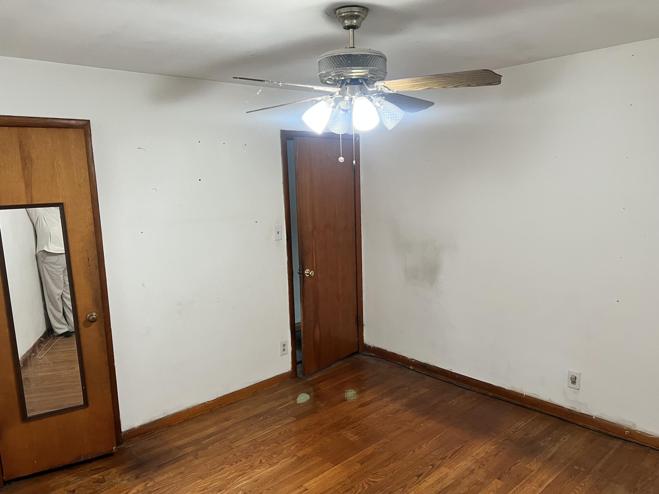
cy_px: 247
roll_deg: +2.2
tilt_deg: -9.5
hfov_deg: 67.3
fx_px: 495
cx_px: 330
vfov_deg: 53.1
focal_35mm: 26
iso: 250
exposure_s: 1/60
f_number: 1.5
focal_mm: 5.7
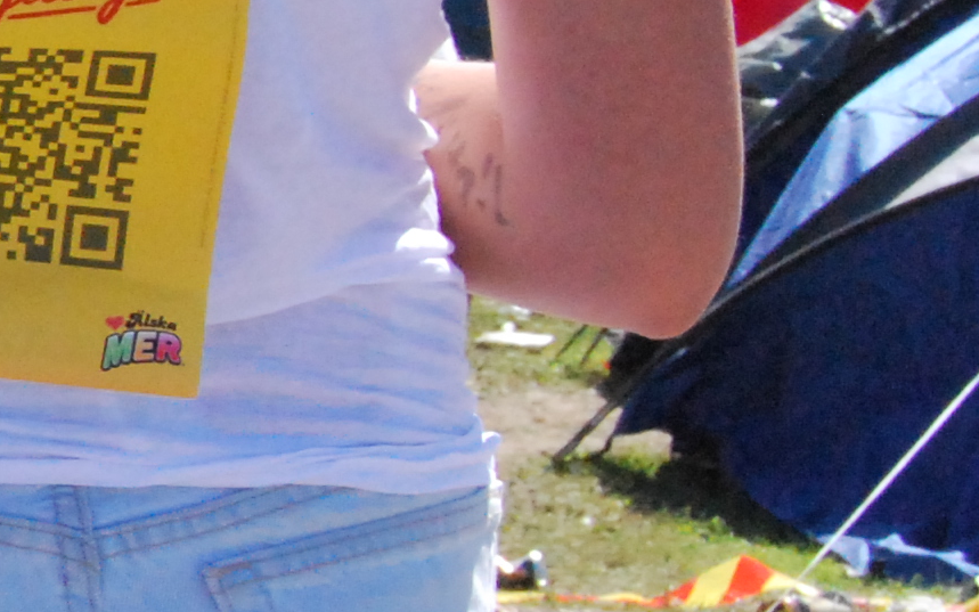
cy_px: 270
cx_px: -1225
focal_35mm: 207
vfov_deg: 6.3
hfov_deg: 9.2
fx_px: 5523
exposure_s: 1/800
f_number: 14
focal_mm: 30
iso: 1600
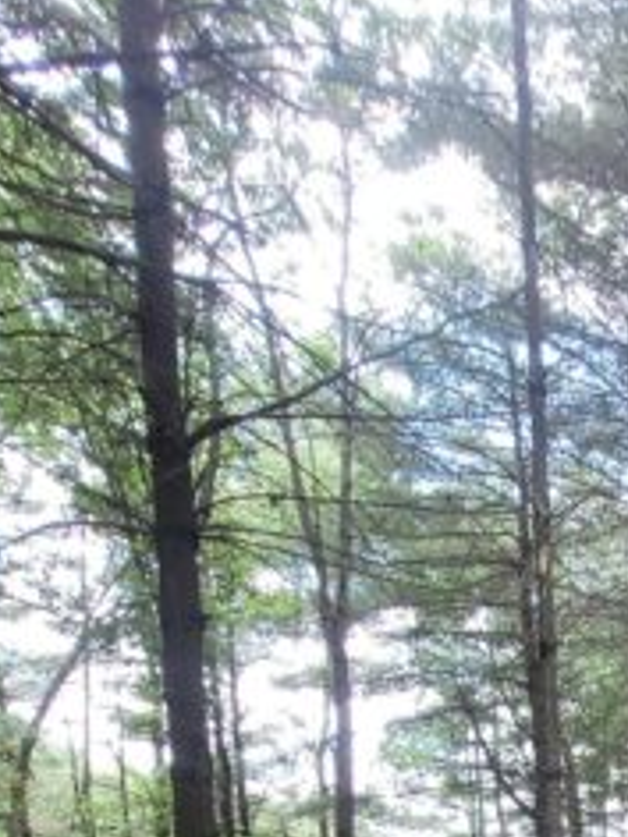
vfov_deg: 32.3
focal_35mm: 44
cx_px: 855
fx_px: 1064
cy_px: 1092
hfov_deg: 26.7
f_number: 2.2
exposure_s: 1/100
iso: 50
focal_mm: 1.74
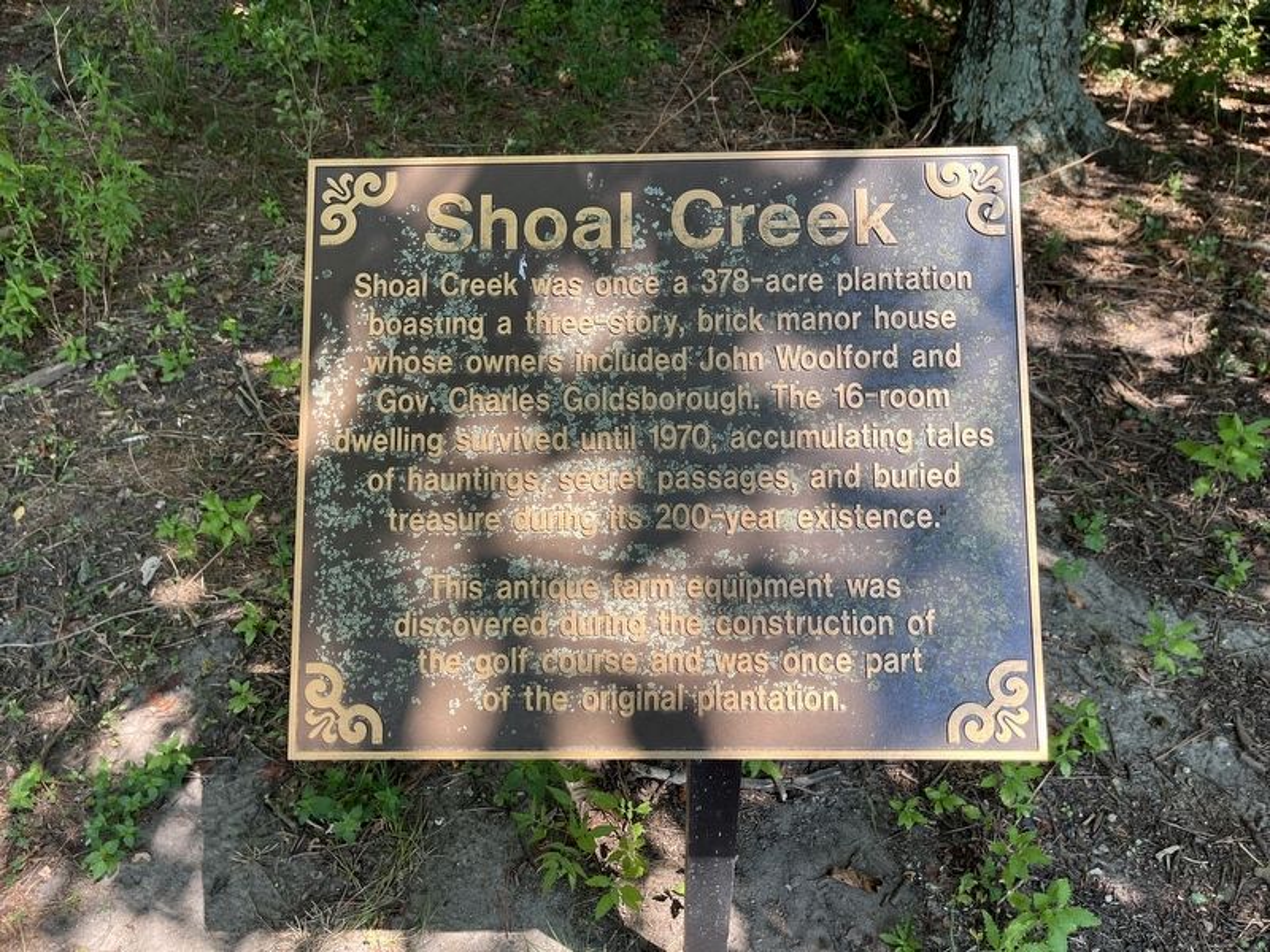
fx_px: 954
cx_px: 635
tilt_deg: -38.5
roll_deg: +2.1
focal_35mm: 26
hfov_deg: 67.3
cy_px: 476
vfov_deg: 53.1
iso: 50
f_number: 1.6
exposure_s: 1/366
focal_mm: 5.1
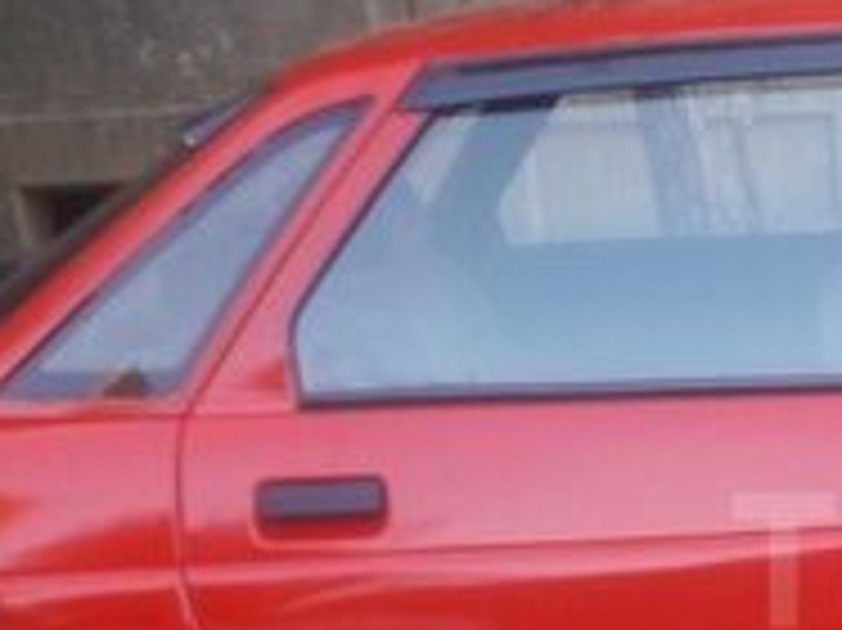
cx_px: 1193
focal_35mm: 99
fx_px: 2407
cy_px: 560
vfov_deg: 14.8
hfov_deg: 18.1
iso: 40
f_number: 1.9
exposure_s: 1/50
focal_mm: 3.7
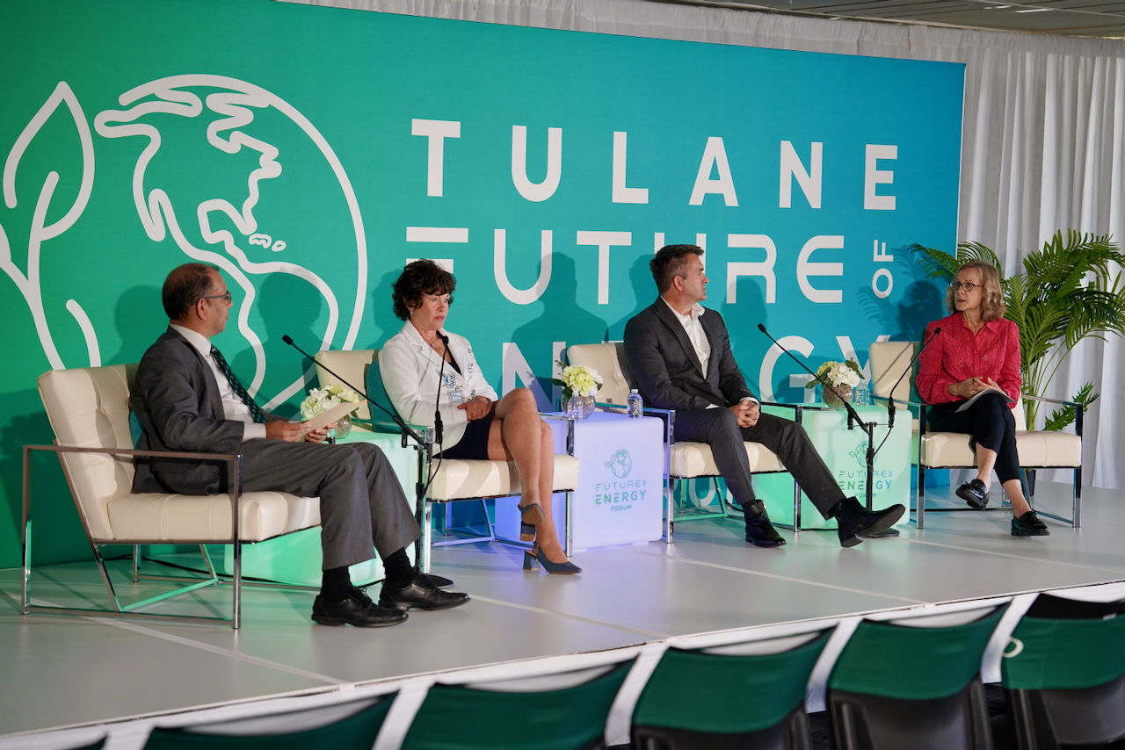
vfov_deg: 19.5
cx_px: 562
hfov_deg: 28.8
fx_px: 2188
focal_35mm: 70
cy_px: 375
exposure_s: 1/160
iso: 800
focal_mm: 70
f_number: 4
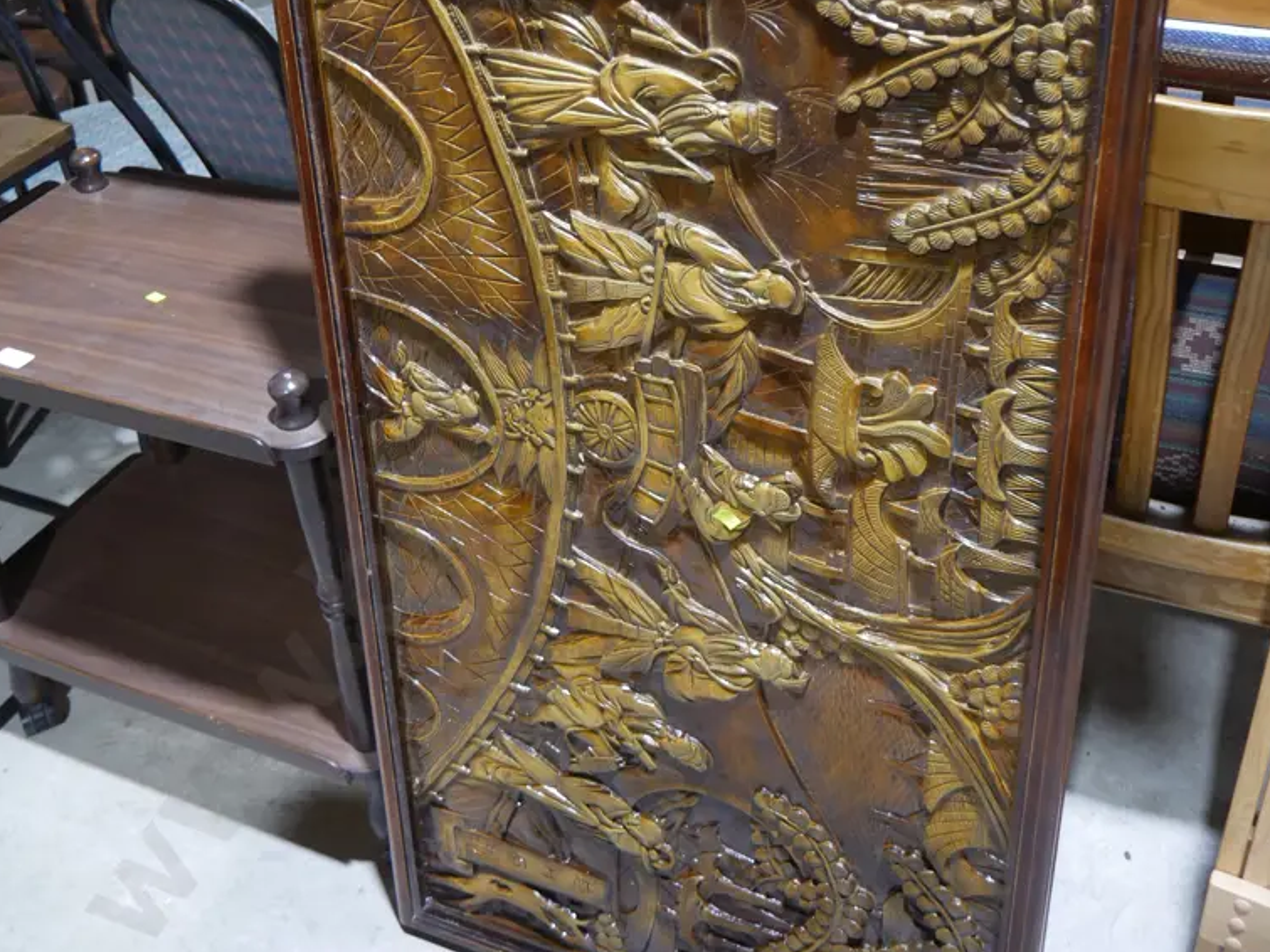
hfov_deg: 49.0
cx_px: 627
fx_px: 1394
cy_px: 246
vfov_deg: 36.9
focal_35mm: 38
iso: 640
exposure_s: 1/60
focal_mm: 14
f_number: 3.5
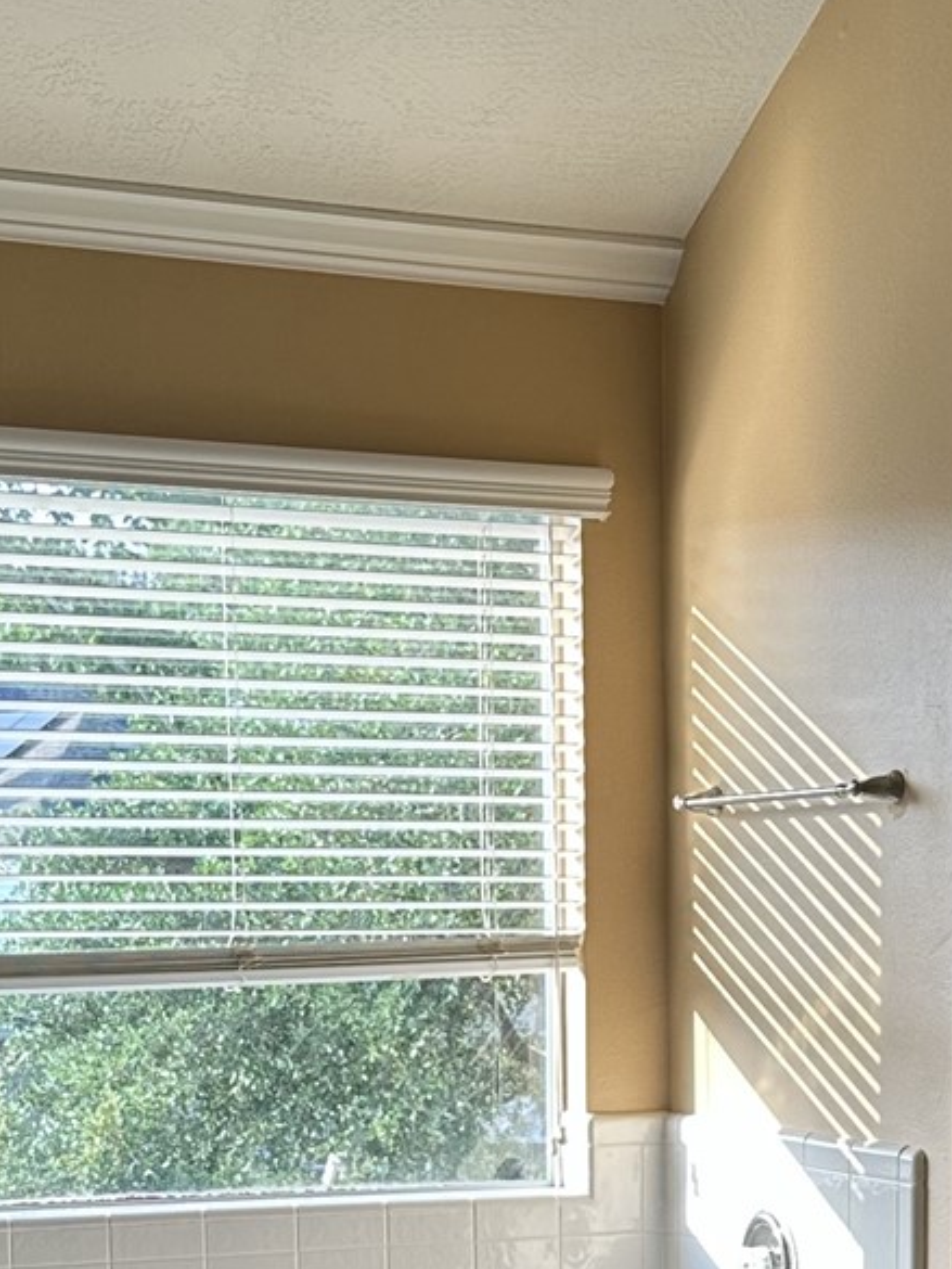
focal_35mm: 84
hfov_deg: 17.5
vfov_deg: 22.6
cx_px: 742
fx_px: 3079
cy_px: 1200
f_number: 1.78
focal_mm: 6.86
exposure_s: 1/120
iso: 64
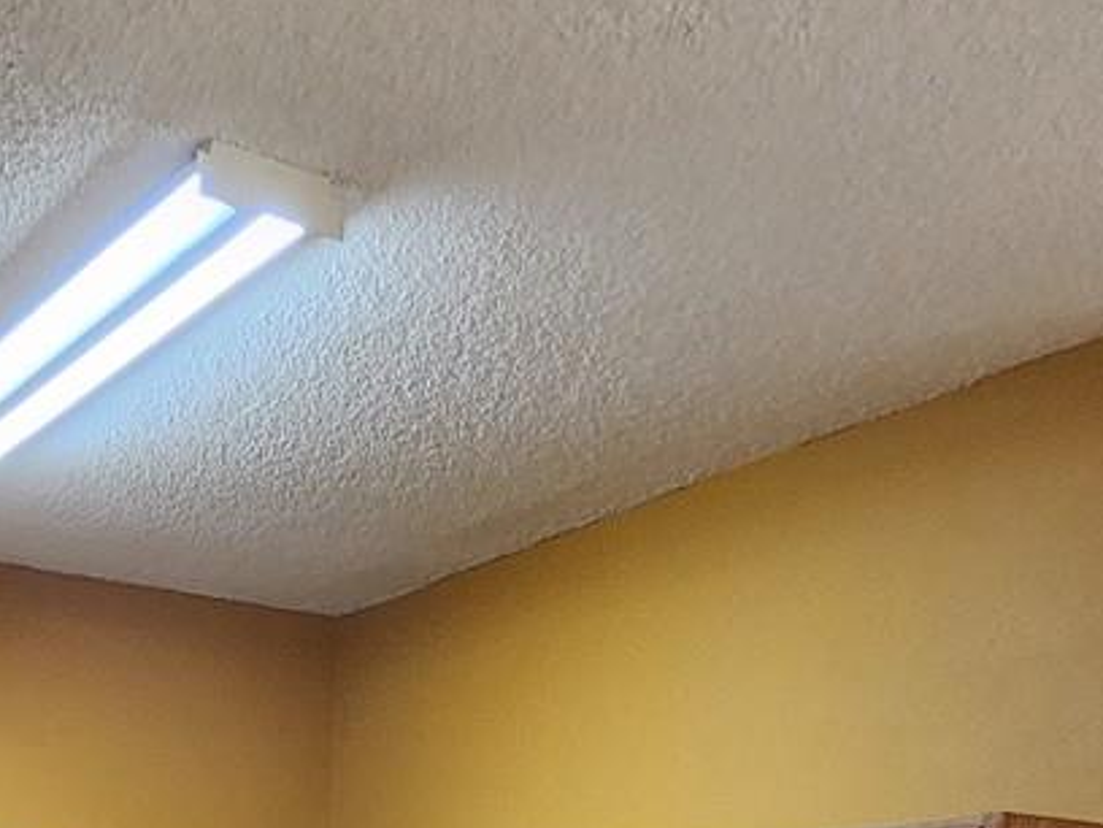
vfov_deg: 21.9
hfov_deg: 36.5
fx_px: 1625
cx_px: 257
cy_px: 1353
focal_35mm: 51
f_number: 2.2
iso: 400
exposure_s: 1/60
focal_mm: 1.74
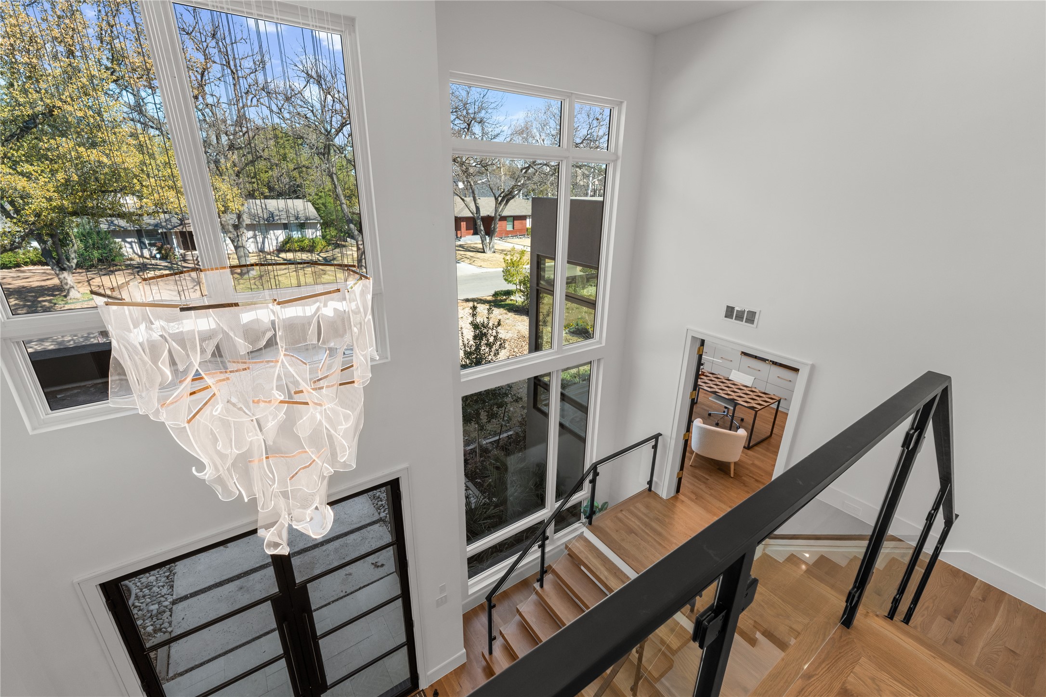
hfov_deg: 104.3
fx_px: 407
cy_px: 348
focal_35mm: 14
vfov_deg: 81.2
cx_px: 523
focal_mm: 14
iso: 400
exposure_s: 1/15
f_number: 10
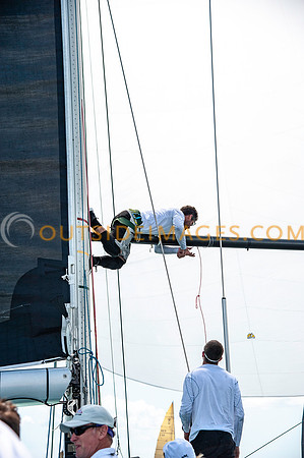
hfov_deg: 20.6
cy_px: 229
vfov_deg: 30.5
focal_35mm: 66
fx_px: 838
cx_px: 152
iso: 250
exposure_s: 1/2000
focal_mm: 66
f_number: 5
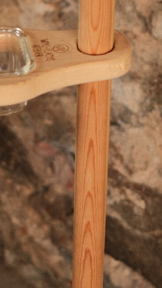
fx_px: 1360
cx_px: 55
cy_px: 183
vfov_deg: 12.1
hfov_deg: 6.8
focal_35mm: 178
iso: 160
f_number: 1.8
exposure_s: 1/105
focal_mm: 35
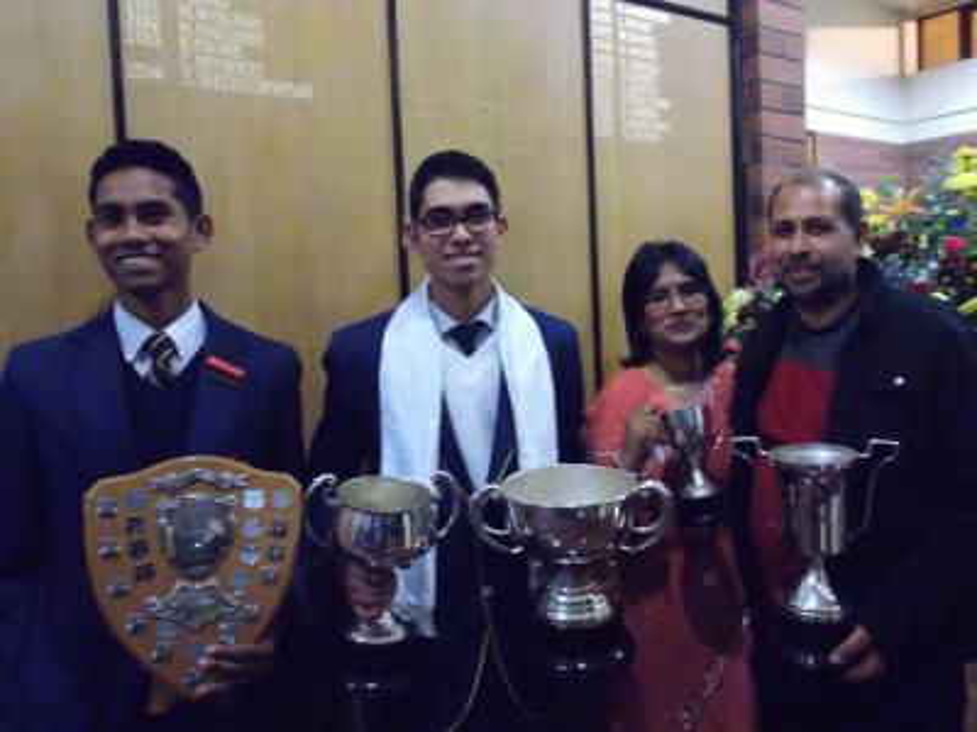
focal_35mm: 30
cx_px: 488
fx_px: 847
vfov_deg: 46.8
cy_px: 366
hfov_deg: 60.0
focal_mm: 5.3
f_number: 3.3
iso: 1600
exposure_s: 1/15
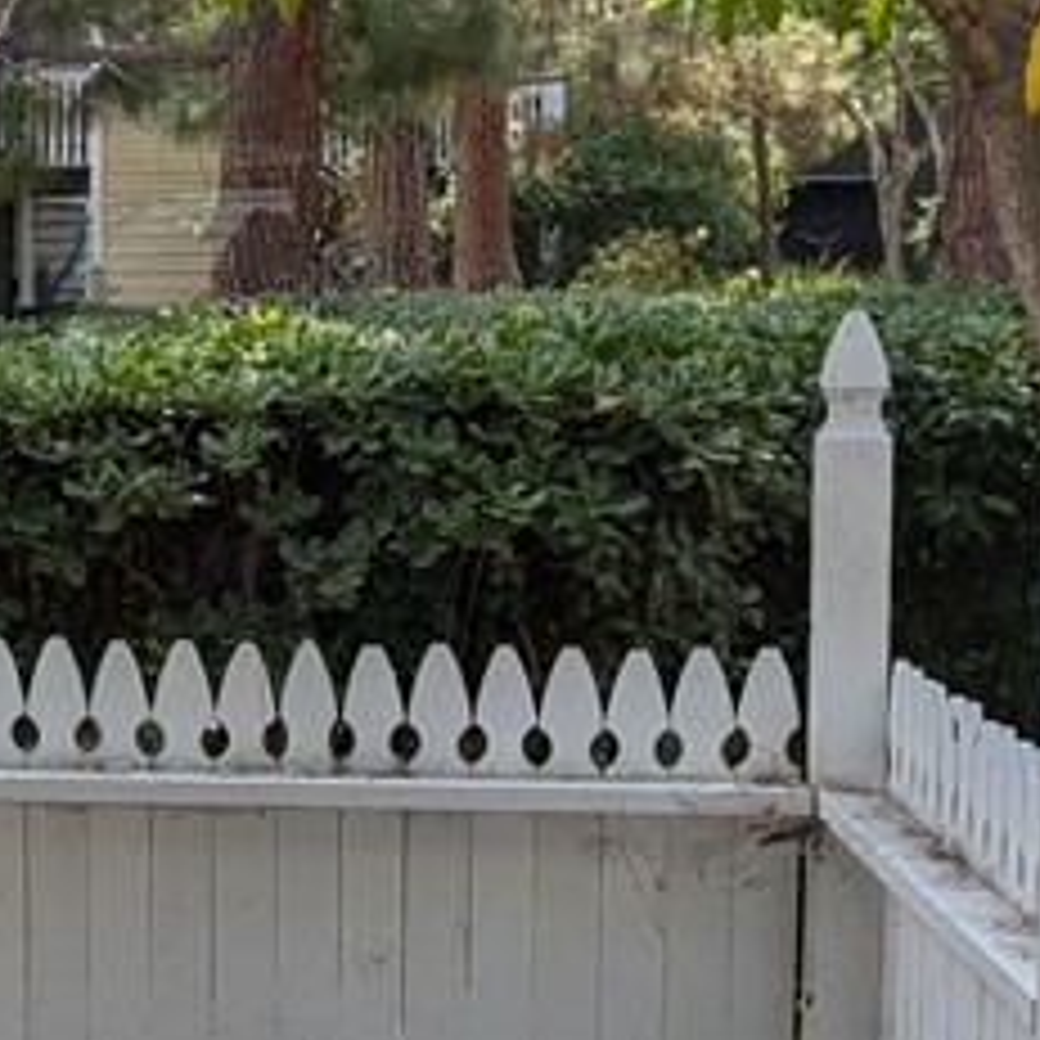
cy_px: 567
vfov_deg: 18.5
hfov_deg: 17.3
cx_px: -317
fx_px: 3195
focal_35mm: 94
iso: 23
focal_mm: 6.9
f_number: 1.68
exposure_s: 1/703
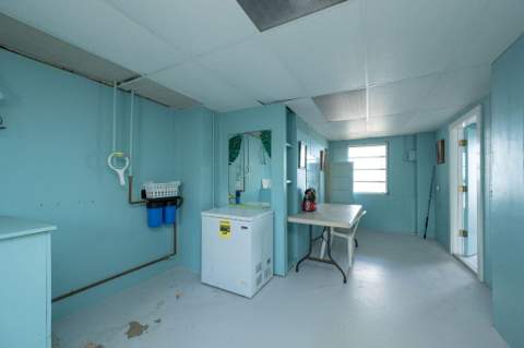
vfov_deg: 80.6
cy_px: 174
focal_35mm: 14
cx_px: 262
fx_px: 205
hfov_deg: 103.9
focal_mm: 14
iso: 1250
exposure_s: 1/60
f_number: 8
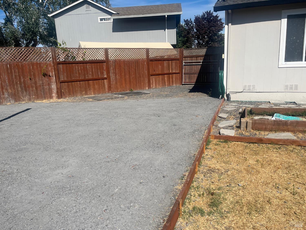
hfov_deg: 67.3
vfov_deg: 53.1
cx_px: 153
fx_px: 230
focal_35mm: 26
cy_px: 115
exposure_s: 1/5848
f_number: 1.6
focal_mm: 5.1
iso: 50
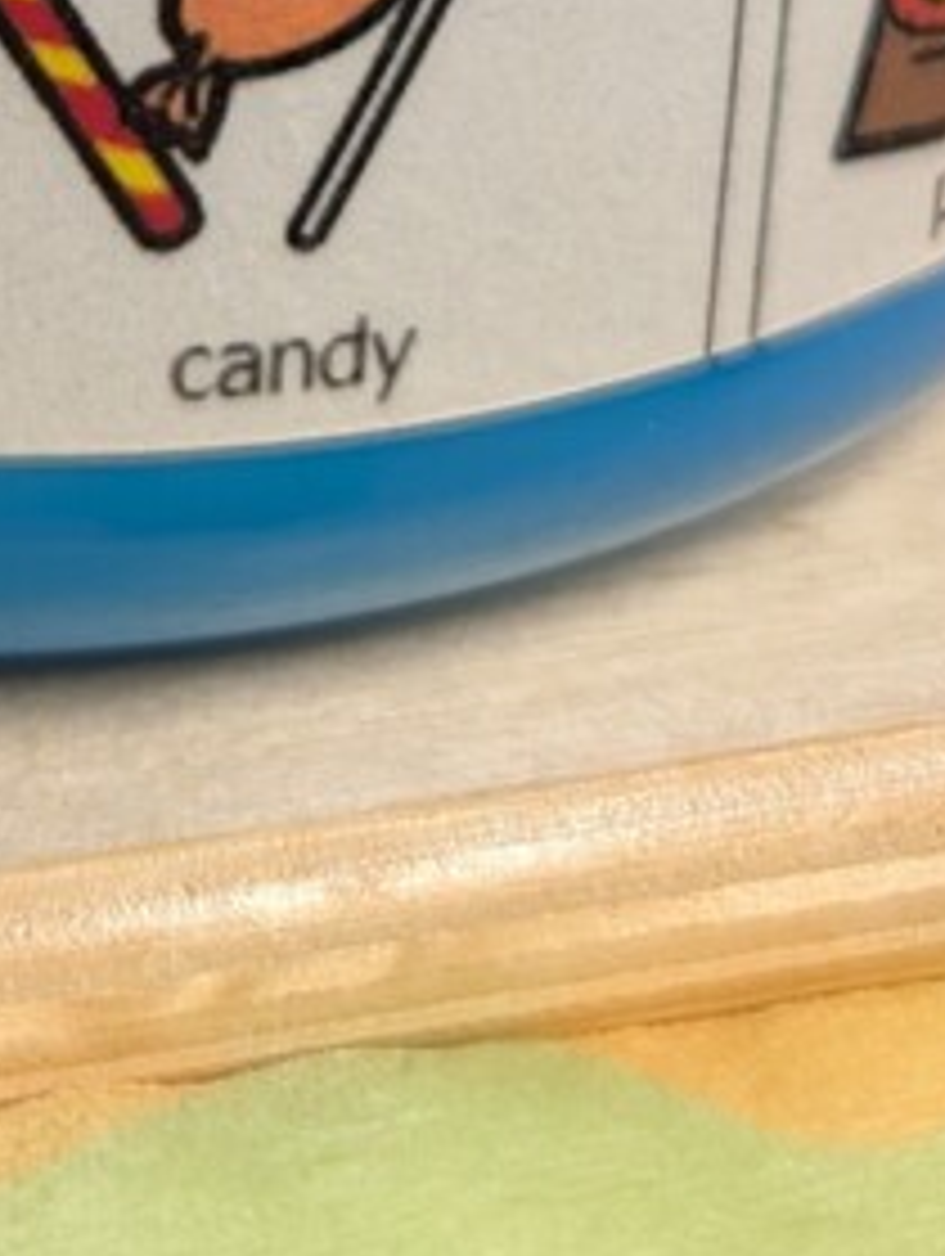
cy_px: -743
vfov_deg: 18.9
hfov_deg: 16.6
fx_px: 3196
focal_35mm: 88
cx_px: 115
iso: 388
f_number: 1.68
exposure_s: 1/120
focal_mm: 6.9
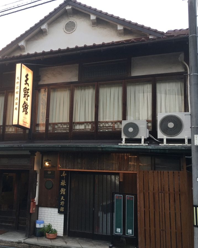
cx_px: 60
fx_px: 278
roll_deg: -1.7
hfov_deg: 38.5
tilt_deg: +10.5
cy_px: 125
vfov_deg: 47.9
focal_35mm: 38
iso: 32
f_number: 2.2
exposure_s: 1/60
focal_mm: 4.15
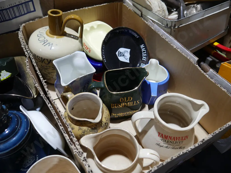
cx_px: 116
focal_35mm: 30
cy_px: 86
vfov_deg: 46.8
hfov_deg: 59.9
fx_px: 200
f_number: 3.6
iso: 250
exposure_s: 1/60
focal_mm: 15
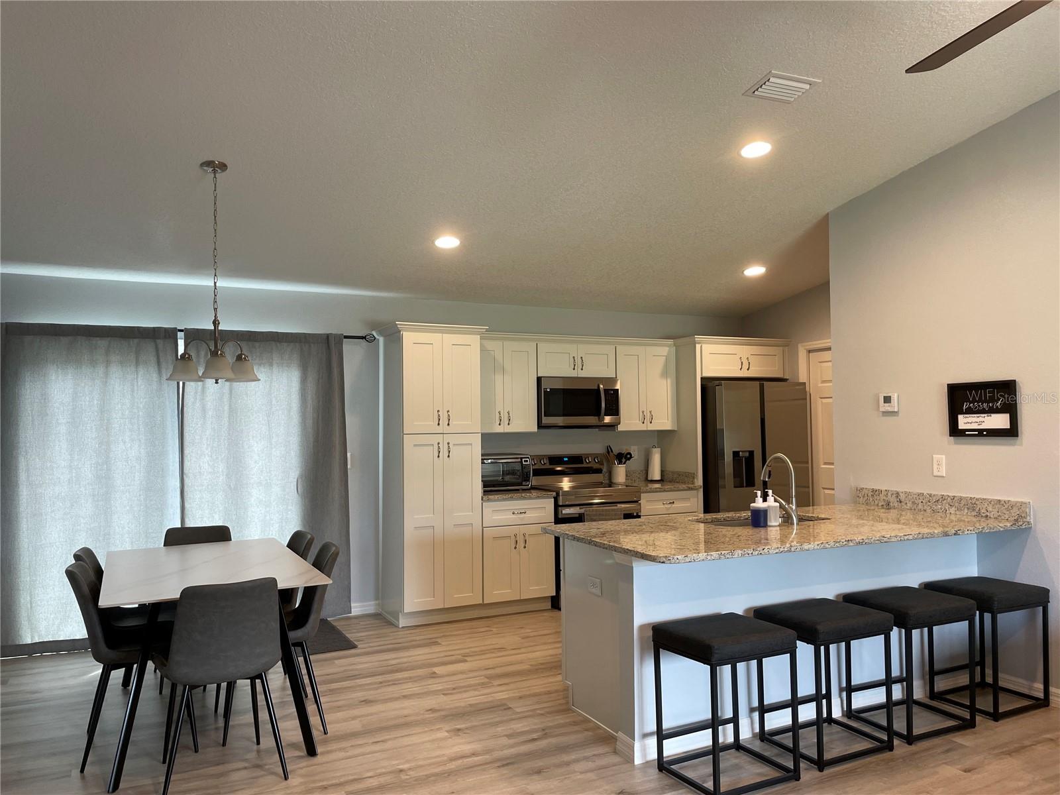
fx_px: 796
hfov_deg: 67.3
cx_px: 530
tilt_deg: +2.6
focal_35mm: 26
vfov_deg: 53.1
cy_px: 398
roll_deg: +0.9
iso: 80
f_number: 1.6
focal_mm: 4.2
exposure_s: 1/60
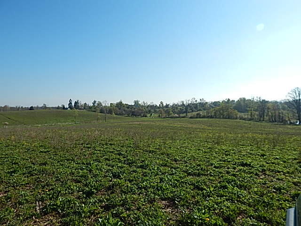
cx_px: 150
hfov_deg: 76.4
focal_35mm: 22
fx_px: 191
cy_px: 113
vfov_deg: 61.1
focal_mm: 4
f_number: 6
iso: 125
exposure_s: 1/640
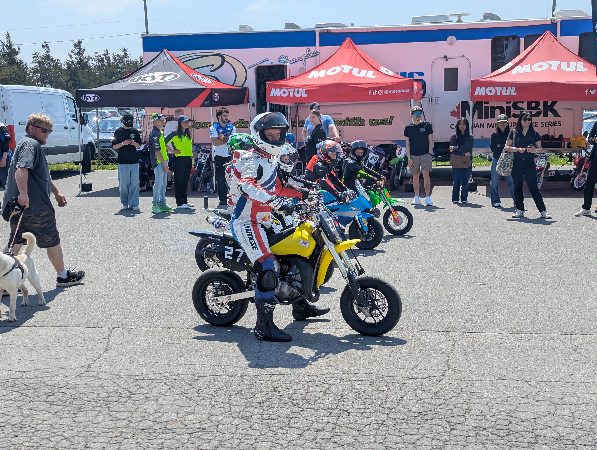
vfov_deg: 30.3
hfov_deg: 39.6
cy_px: 225
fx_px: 829
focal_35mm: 48
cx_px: 298
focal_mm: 6.81
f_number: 1.85
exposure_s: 1/2375
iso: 49
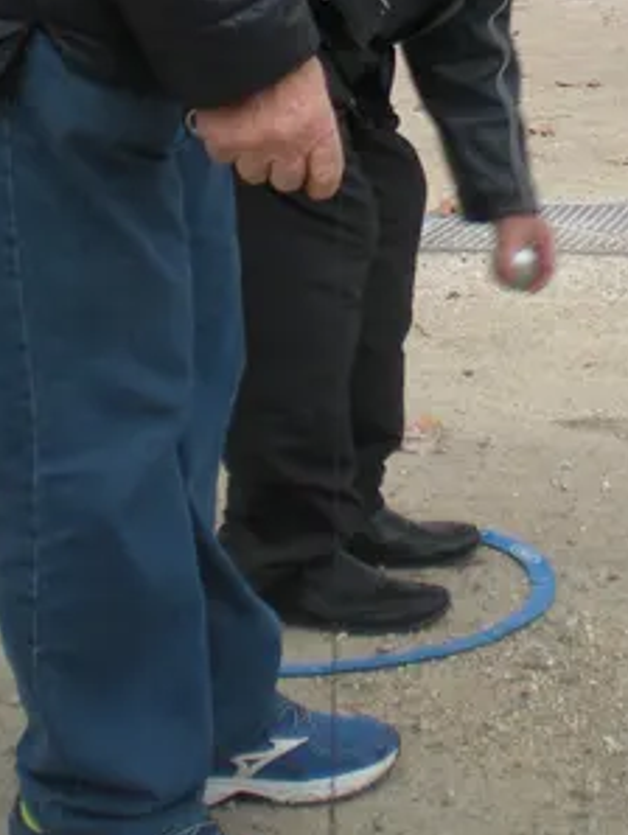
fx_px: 2053
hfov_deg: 17.2
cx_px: 561
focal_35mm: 85
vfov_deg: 21.9
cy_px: -69
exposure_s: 1/69.7
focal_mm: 6.3
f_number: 3.1
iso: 71
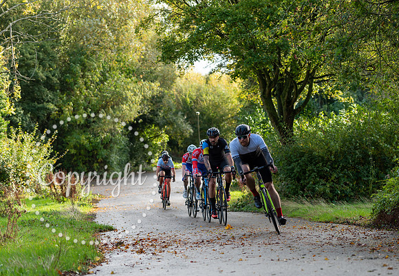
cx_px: 248
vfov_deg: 13.3
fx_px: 1184
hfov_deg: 19.1
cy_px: 165
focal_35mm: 106
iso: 200
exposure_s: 1/500
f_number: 3.2
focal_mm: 86
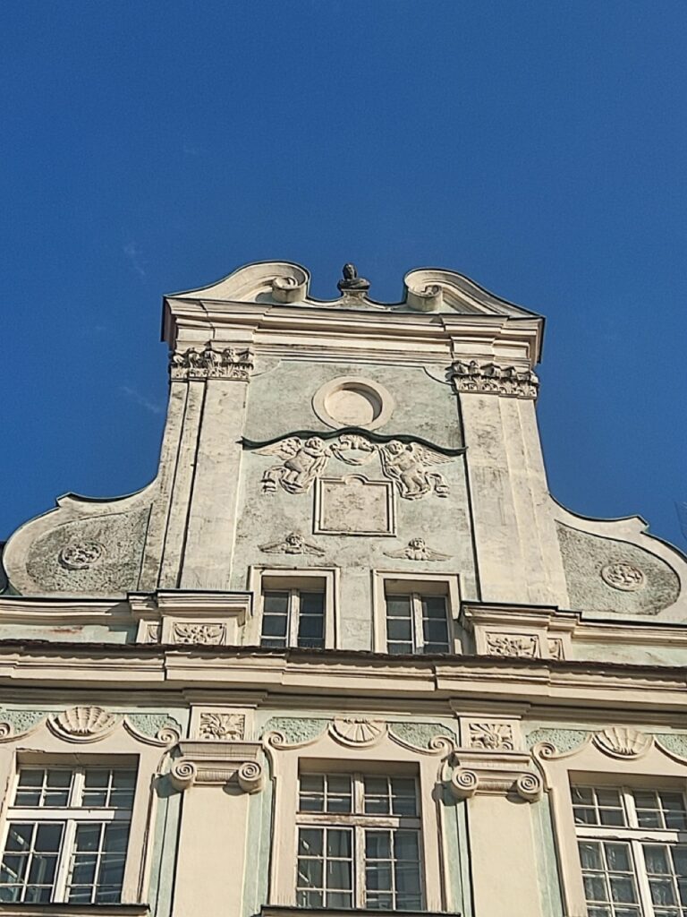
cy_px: 458
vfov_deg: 32.2
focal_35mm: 60
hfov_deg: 24.4
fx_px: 1588
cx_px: 344
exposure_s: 1/1287
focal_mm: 4.71
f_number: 1.79
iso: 50
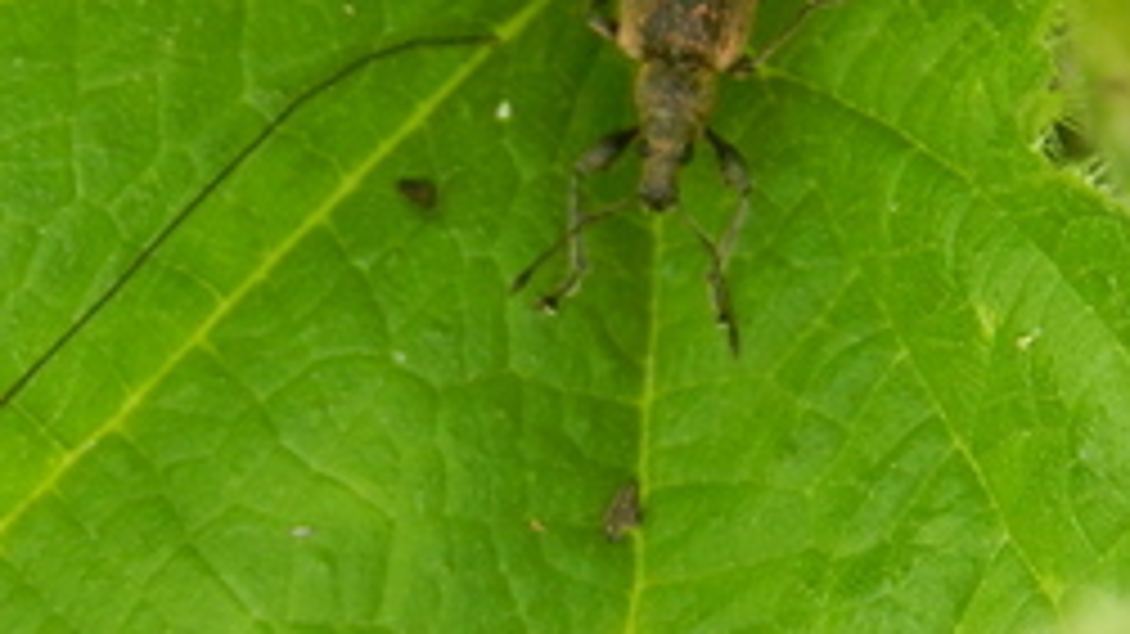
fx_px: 10304
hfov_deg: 6.2
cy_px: 926
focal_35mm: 344
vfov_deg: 3.5
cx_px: -268
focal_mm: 16.6
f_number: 4.4
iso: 125
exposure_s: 1/30
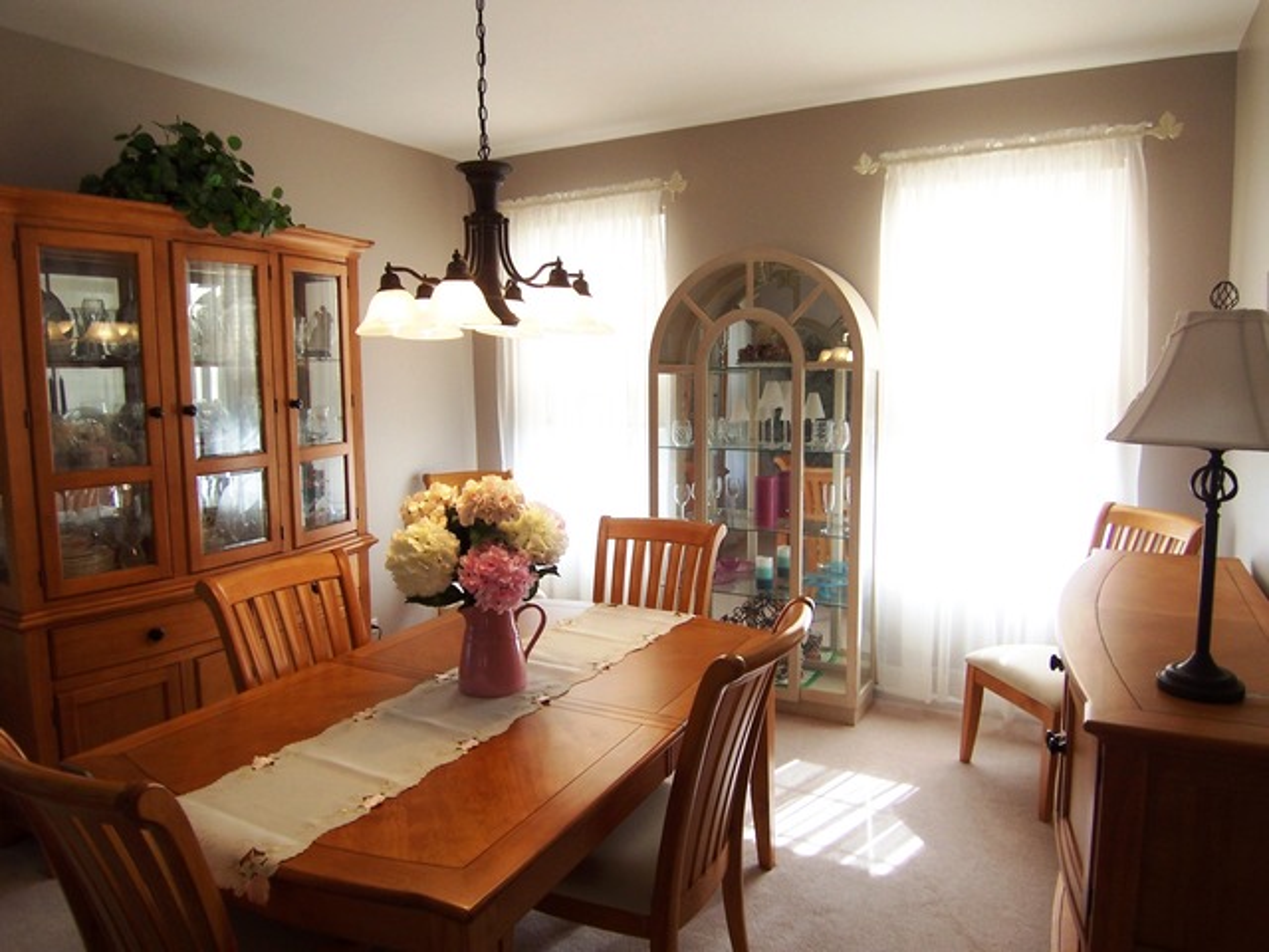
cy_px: 476
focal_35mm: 23
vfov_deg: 58.9
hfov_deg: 73.9
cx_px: 634
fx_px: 843
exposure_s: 1/50
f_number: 2.8
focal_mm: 3.8
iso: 64
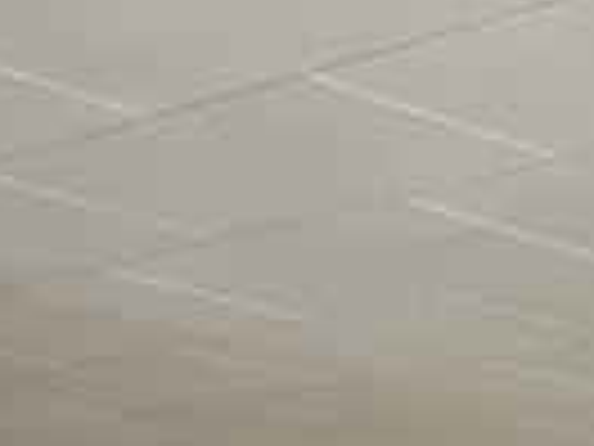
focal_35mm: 141
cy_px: 1050
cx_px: -358
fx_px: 2420
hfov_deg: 13.1
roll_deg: -1.0
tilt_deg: -3.2
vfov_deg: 9.4
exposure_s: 1/60
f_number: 1.8
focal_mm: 3.99
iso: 100
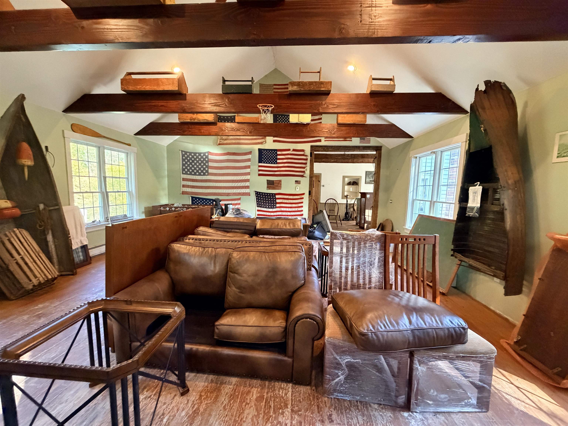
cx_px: 284
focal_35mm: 14
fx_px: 230
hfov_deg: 102.1
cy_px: 213
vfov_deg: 85.7
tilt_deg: -6.3
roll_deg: -1.9
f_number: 2.2
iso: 1000
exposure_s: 1/60
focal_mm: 2.22
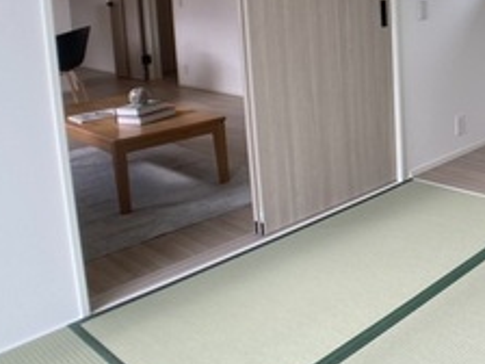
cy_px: 54
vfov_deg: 23.9
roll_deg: +0.6
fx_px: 841
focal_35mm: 60
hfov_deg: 29.9
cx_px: 487
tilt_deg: -7.3
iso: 20
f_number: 1.8
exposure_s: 1/166
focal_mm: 3.99
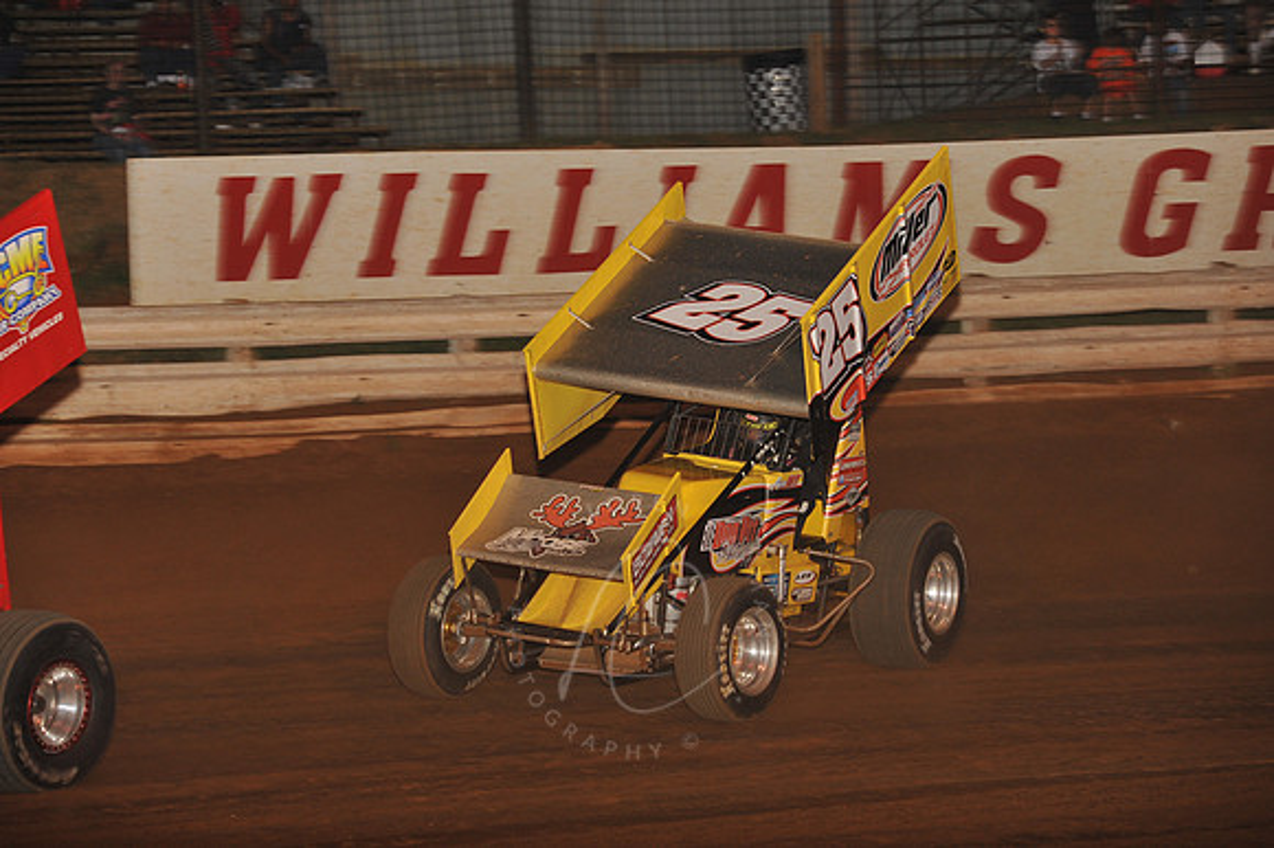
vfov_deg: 9.5
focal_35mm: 145
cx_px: 637
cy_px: 424
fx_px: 5128
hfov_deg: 14.2
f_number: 6.3
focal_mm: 145
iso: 1000
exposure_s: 1/320
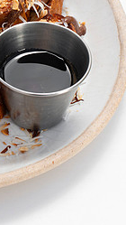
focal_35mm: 157
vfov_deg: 13.6
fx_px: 933
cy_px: 45
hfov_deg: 7.6
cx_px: -57
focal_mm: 50
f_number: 9
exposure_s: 1/200
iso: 200
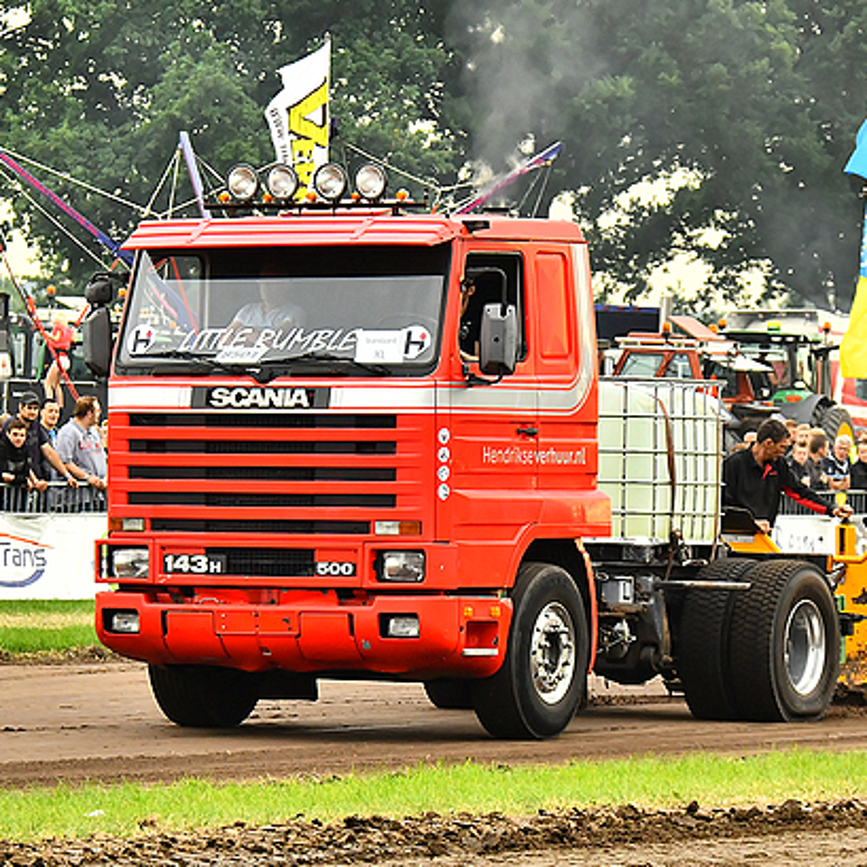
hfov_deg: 6.3
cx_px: 379
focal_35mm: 279
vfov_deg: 6.3
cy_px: 444
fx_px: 7906
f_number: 6.3
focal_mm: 112
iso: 800
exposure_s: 1/800
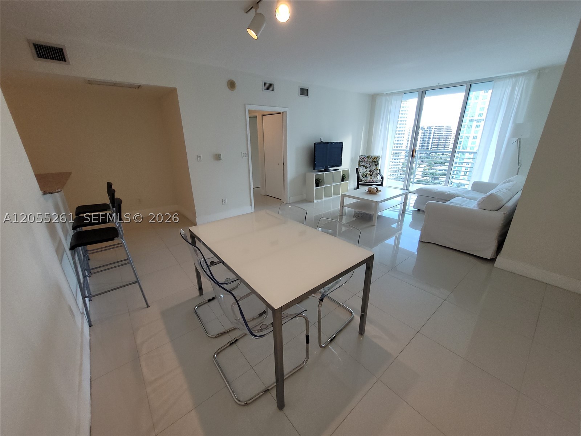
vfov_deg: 89.9
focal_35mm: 13
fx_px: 218
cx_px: 290
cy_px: 218
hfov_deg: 106.2
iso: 80
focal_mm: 1.74
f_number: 2.2
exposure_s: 1/60
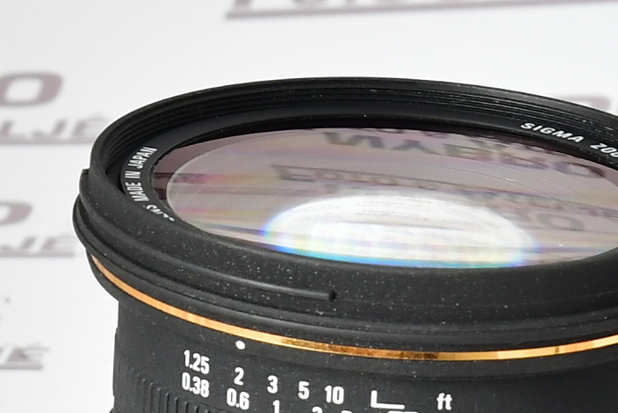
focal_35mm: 169
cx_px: 379
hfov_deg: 12.1
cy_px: 531
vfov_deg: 8.0
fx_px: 2902
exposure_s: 1/125
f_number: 11
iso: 800
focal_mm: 62
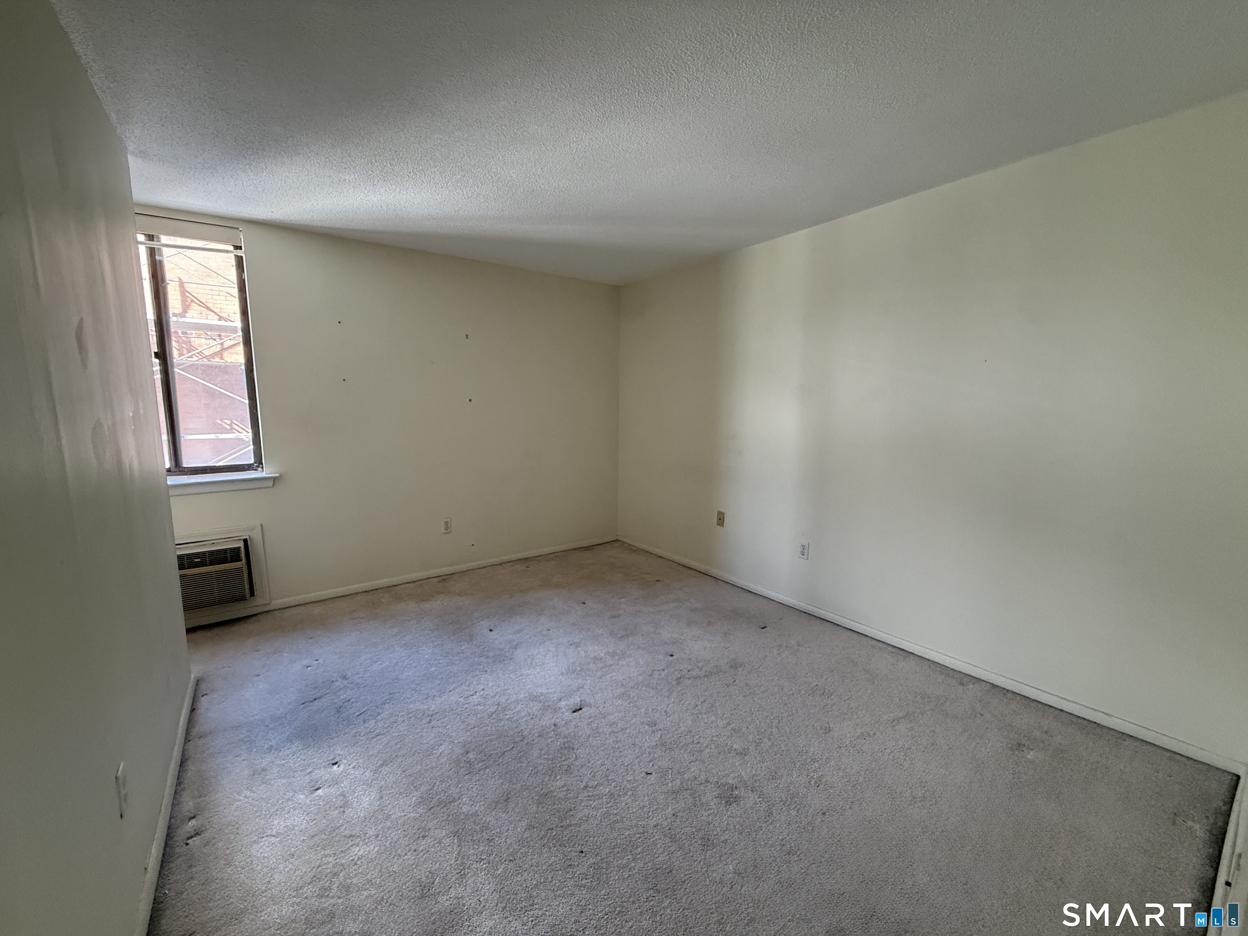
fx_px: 505
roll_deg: -1.1
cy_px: 468
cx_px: 624
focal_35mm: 14
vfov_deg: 85.7
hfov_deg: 102.1
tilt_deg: -8.2
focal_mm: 2.22
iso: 250
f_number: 2.2
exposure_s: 1/60
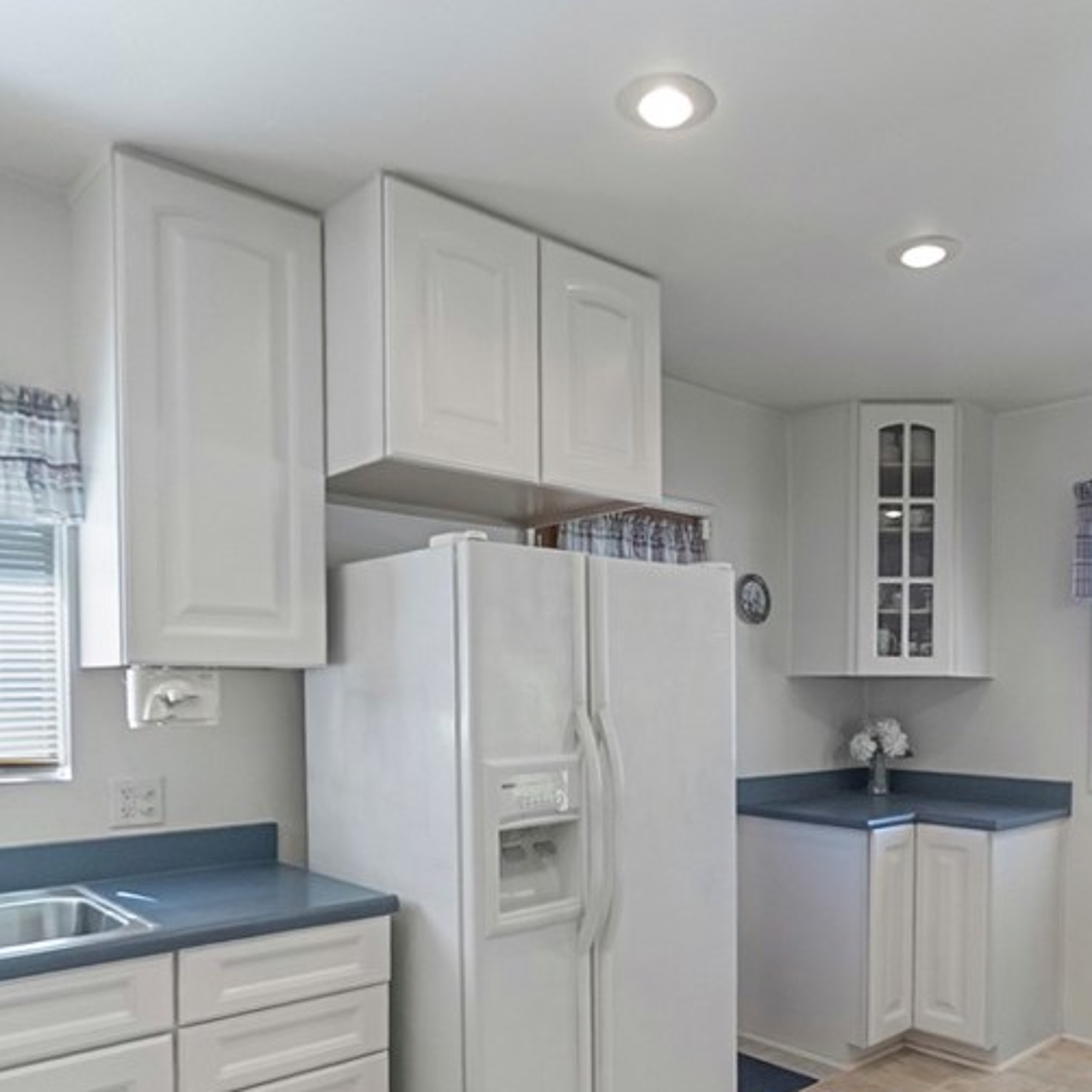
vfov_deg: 59.8
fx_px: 928
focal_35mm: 26
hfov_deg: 60.4
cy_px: 709
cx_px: 659
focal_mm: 10
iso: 800
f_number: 5.6
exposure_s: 1/1250
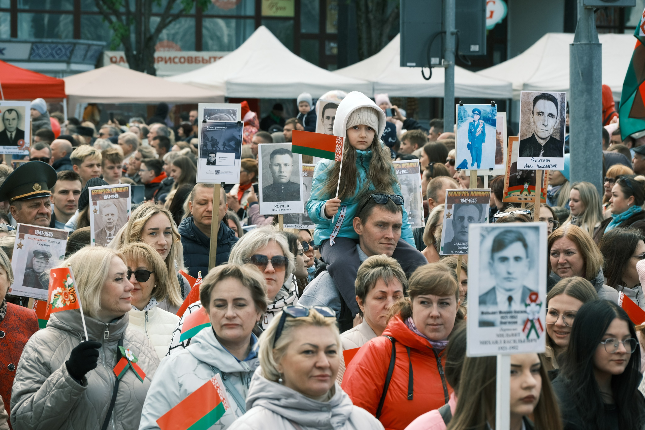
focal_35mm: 152
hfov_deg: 13.5
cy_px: 215
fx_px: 2723
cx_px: 322
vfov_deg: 9.0
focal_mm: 101.6
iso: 200
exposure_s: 1/200
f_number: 7.1
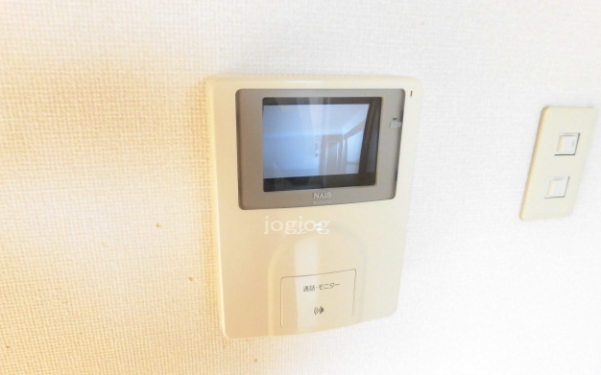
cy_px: 223
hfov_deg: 70.4
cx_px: 300
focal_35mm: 26
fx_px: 426
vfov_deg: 47.3
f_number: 3.1
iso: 160
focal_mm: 4.3
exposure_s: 1/60
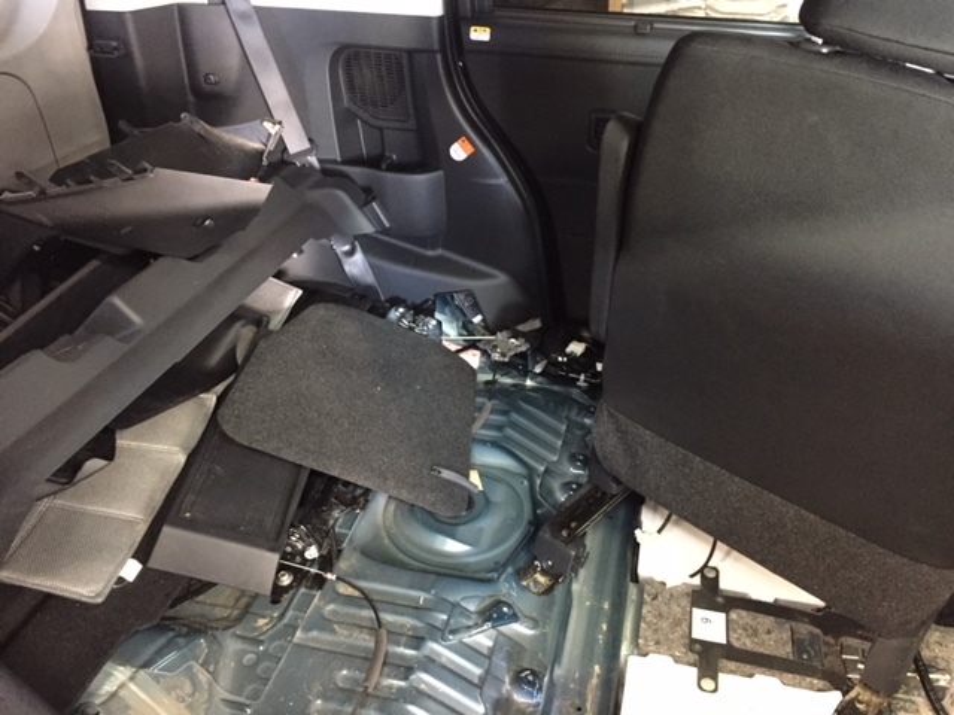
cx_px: 477
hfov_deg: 61.7
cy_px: 358
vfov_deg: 48.2
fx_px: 799
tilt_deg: -33.2
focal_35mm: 29
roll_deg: +1.4
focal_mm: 4.15
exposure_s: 1/15
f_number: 2.2
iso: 500
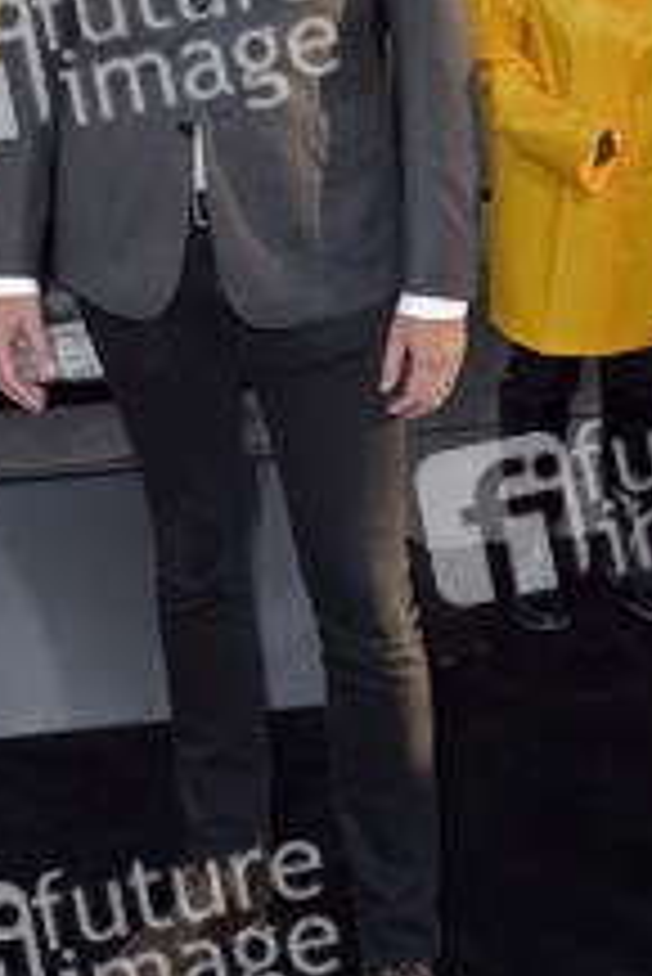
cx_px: 241
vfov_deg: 28.5
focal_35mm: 70
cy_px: 274
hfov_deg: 19.4
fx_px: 1898
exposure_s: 1/250
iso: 500
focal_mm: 38
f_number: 6.3
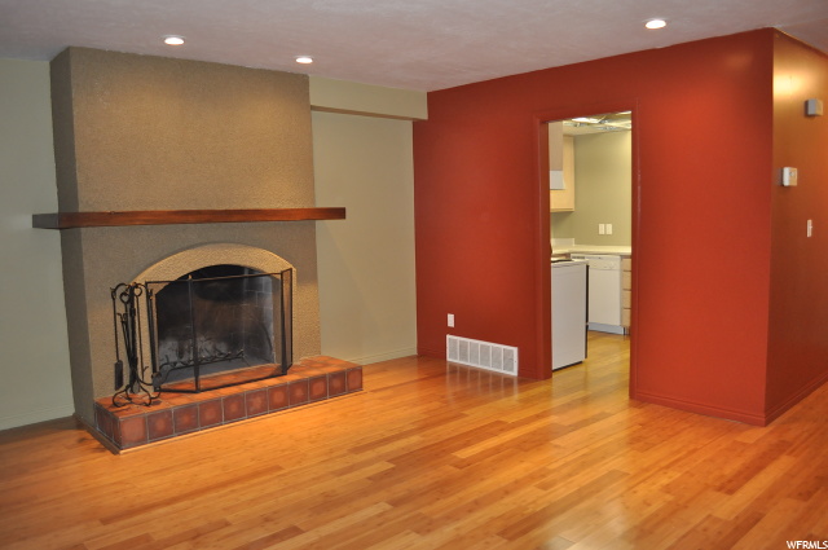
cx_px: 414
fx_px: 620
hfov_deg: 67.4
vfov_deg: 47.8
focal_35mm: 27
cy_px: 275
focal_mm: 18
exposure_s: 1/60
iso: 800
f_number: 3.5
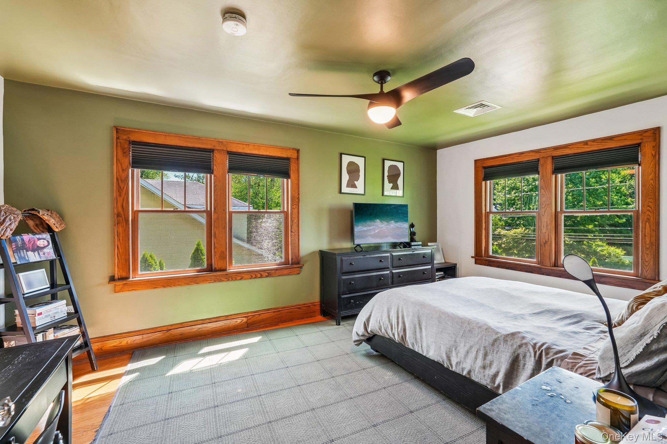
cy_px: 222
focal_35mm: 16
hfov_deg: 96.7
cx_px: 334
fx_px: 296
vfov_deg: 73.7
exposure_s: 1/13
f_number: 8
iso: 400
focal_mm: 16
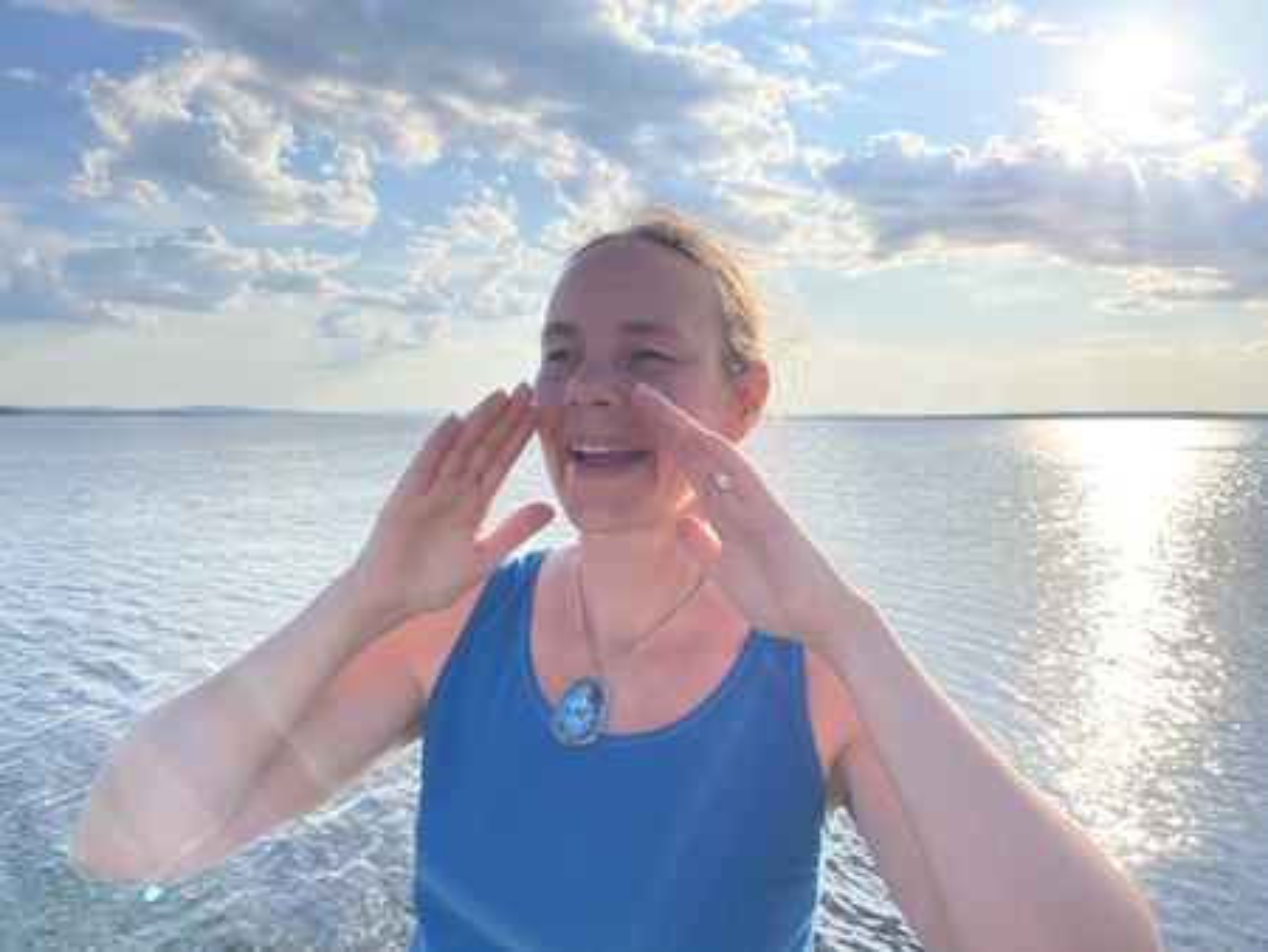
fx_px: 953
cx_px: 634
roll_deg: -0.8
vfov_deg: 53.1
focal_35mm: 26
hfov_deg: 67.3
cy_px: 476
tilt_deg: -4.6
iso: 32
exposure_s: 1/4000
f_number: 1.6
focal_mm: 4.2
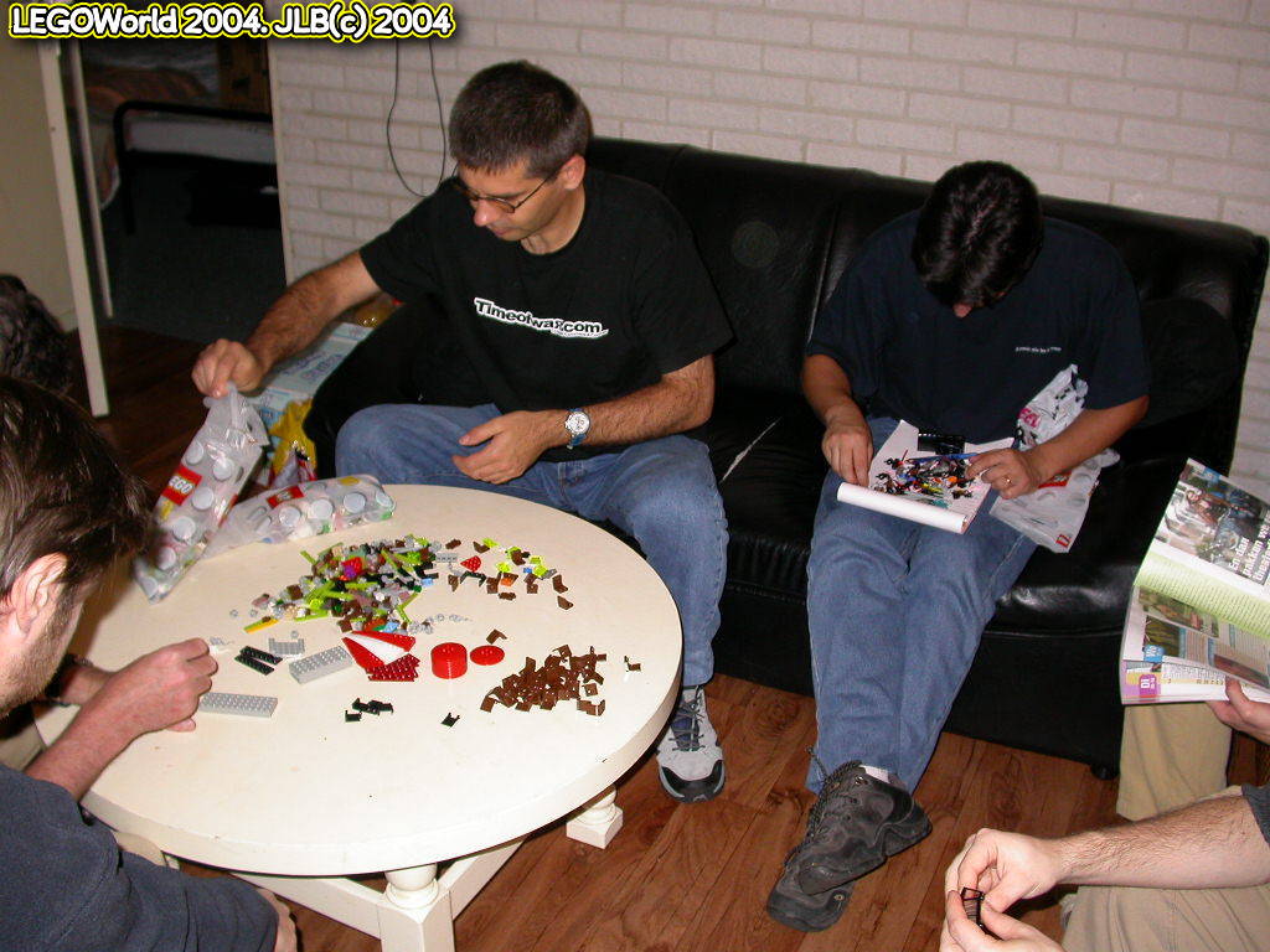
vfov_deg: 37.7
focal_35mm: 38
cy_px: 476
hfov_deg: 49.0
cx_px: 635
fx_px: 1394
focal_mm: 7.85
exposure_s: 1/60
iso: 100
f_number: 2.6
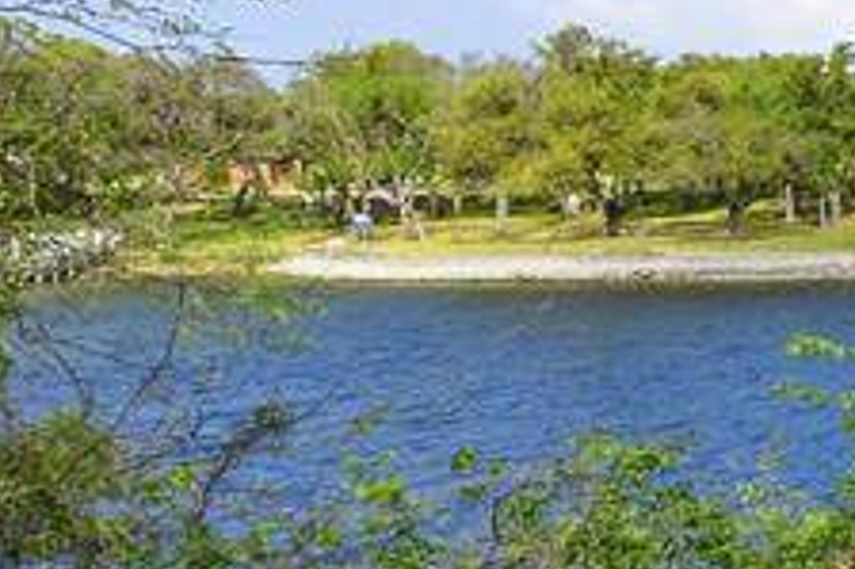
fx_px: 1519
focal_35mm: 64
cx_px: 1916
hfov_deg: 16.7
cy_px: 160
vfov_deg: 21.1
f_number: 9
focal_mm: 14
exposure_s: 1/2500
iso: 100
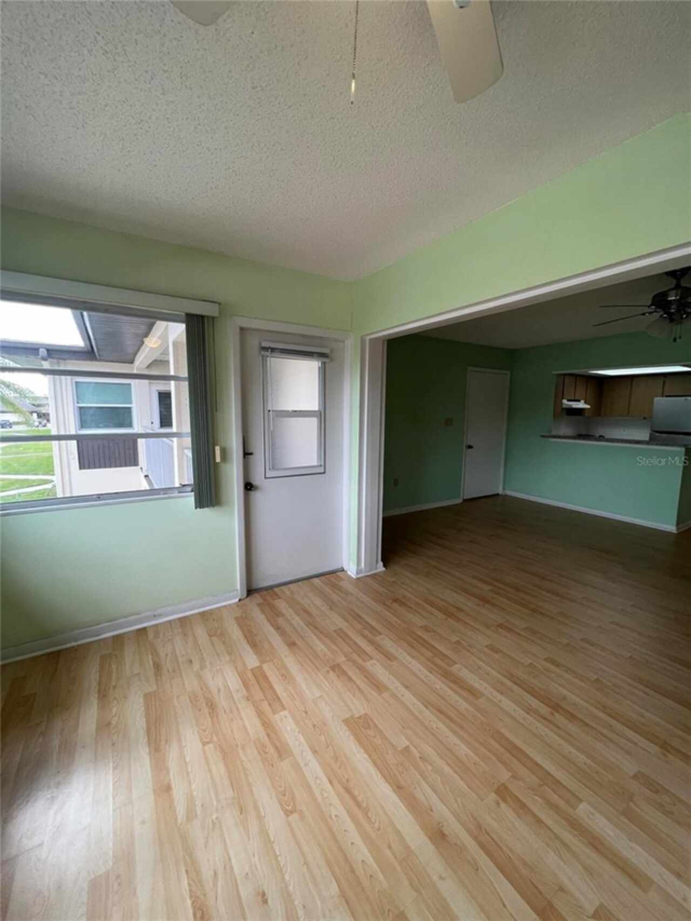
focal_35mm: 13
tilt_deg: -5.4
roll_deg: -0.1
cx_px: 346
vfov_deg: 106.2
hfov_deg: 89.9
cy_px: 460
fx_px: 346
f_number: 1.8
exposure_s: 1/120
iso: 80
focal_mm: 1.57
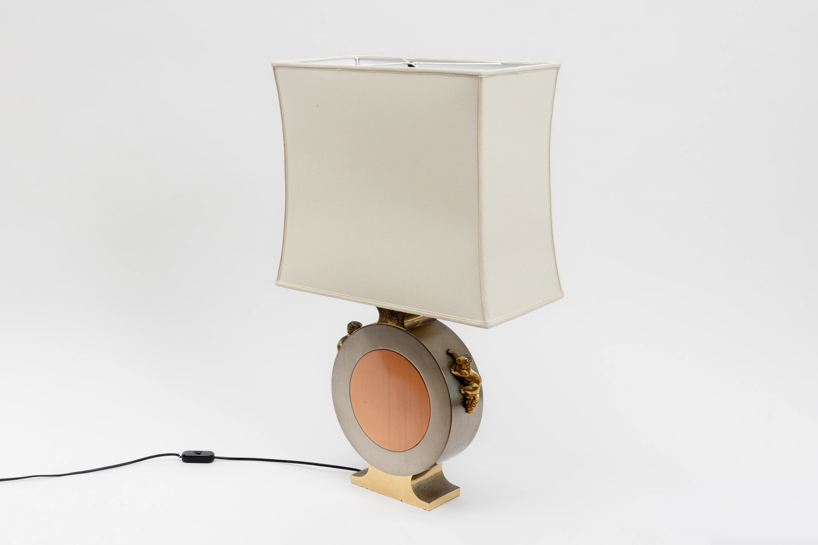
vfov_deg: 27.0
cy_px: 272
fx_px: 1136
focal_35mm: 50
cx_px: 409
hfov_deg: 39.6
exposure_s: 1/250
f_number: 9
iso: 200
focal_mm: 50
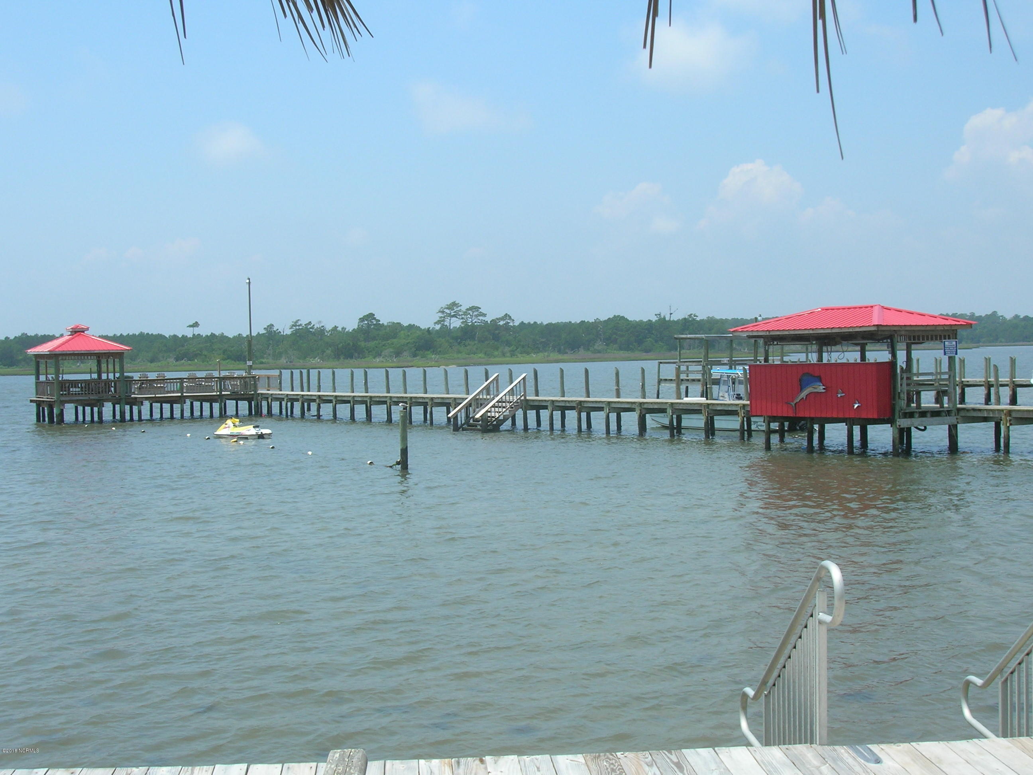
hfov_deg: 38.2
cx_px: 516
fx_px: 1492
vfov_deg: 29.1
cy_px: 388
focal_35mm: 50
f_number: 5.6
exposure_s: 1/281
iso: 50
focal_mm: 8.4
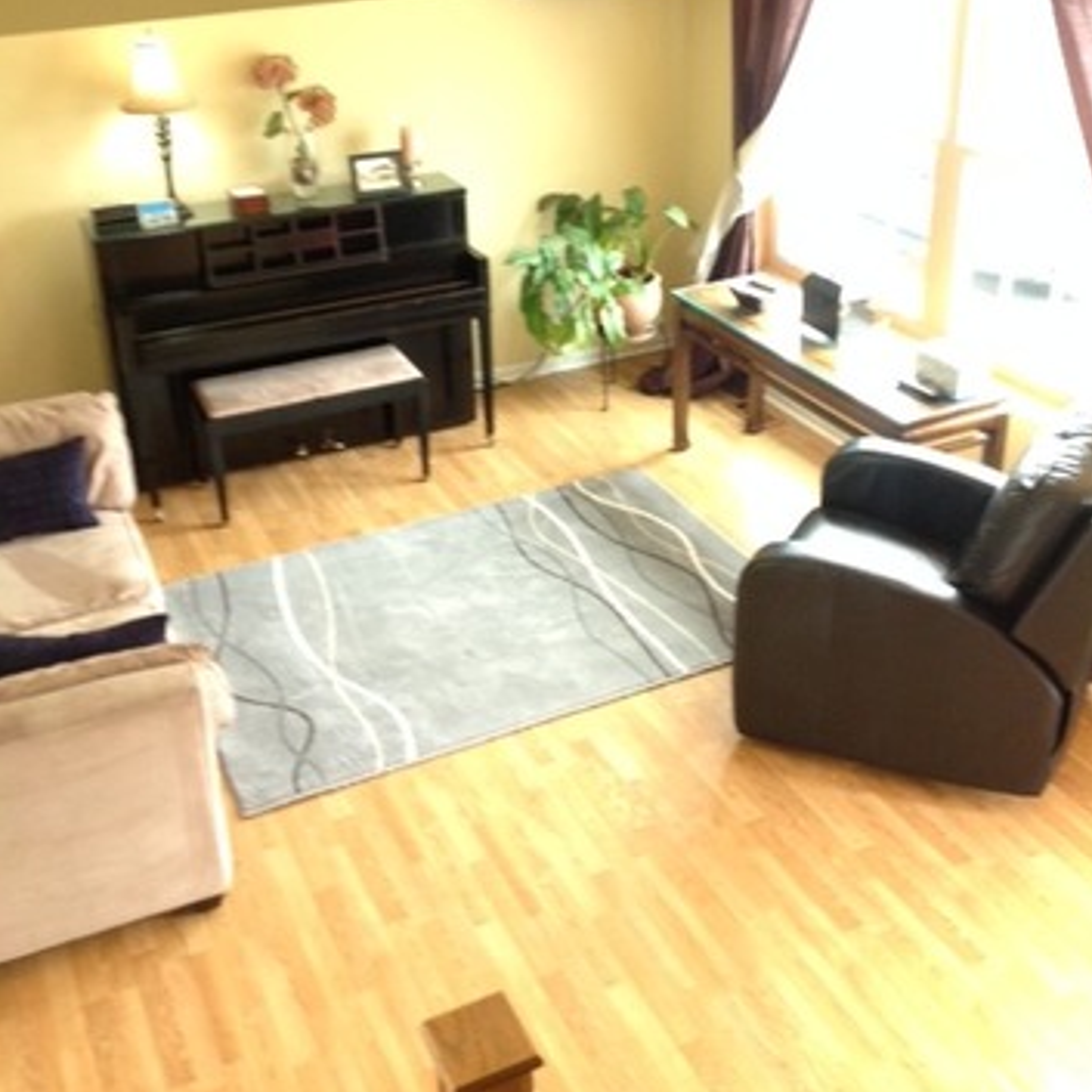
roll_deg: +1.5
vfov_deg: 39.8
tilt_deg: -20.0
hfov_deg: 40.0
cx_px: 546
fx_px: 1499
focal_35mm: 42
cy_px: 411
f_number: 2.4
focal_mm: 4.28
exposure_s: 1/15
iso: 100
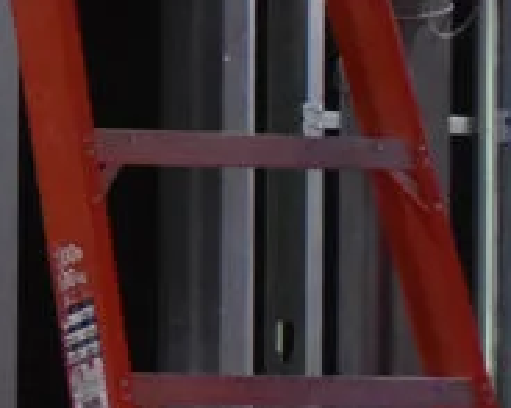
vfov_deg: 2.3
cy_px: 142
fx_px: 10174
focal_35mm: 673
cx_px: -1562
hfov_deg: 2.8
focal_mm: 55
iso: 2800
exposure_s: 1/60
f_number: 4
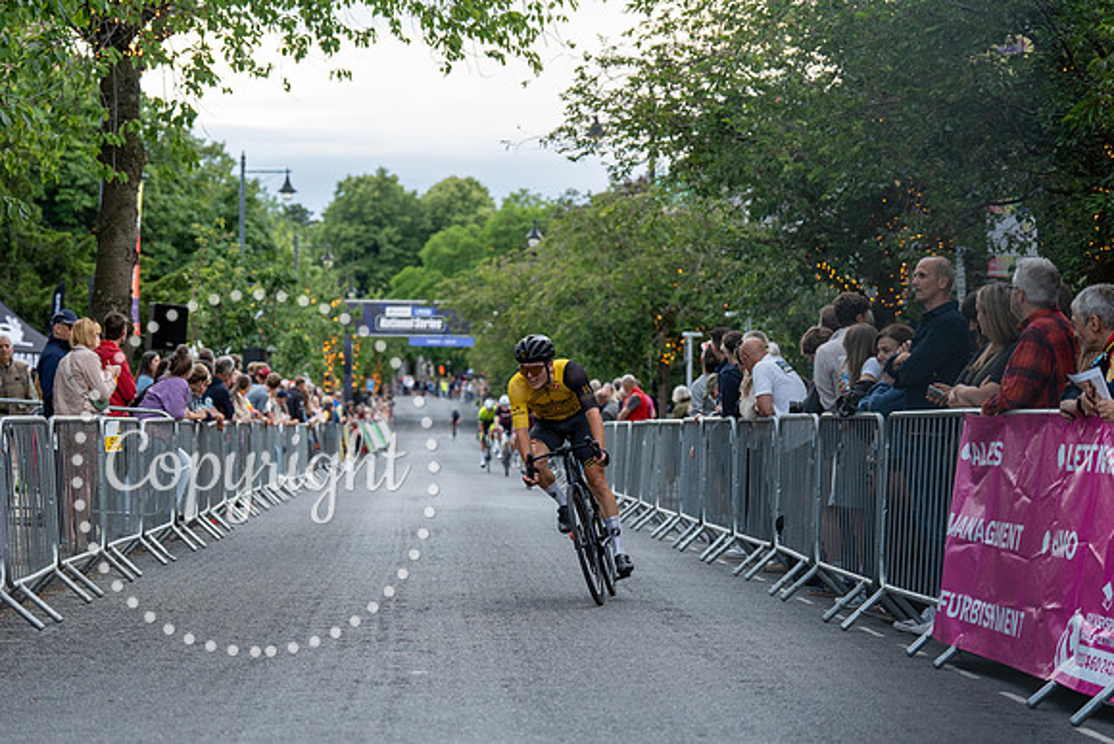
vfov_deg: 15.9
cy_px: 372
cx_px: 557
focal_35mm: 86
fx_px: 2662
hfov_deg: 23.6
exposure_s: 1/800
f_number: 3.5
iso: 1600
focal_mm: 86
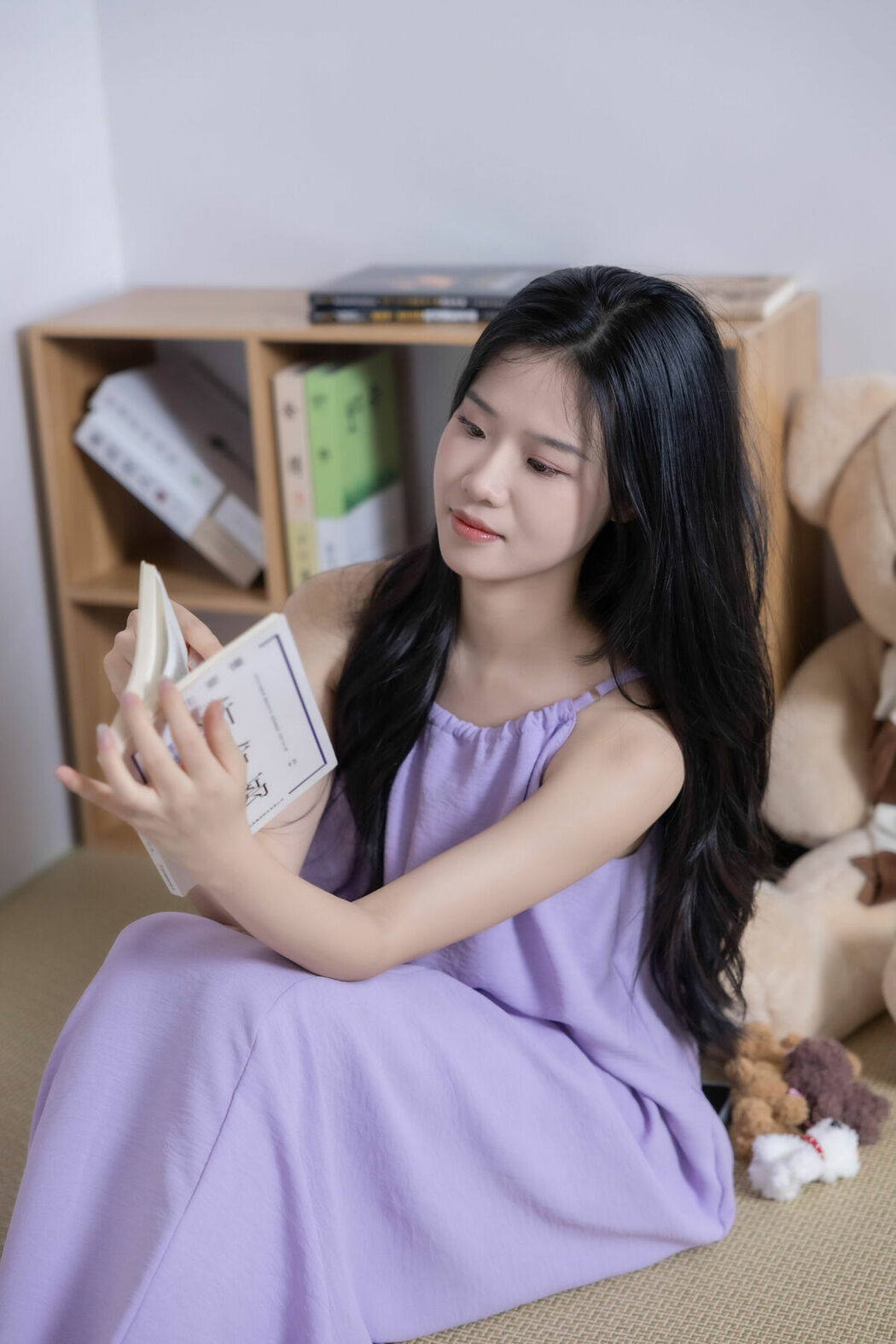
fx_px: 2613
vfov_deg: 28.8
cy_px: 672
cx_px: 448
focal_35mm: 70
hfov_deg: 19.5
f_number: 2.8
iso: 1000
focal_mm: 70
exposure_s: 1/250
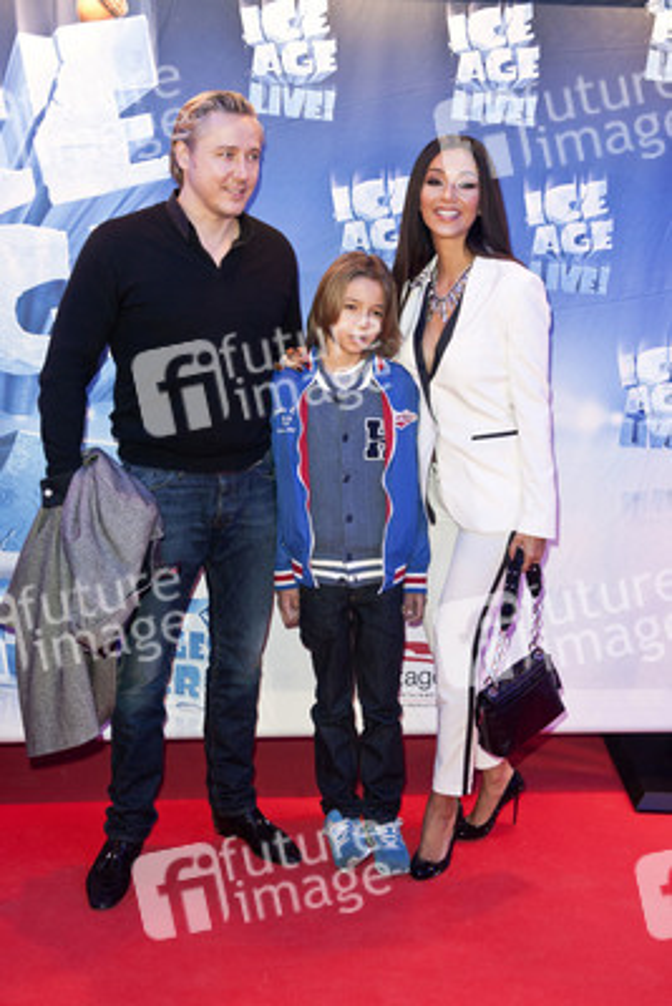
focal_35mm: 40
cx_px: 336
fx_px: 1119
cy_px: 503
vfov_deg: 48.4
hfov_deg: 33.4
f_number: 5.6
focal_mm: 40
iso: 1600
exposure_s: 1/200
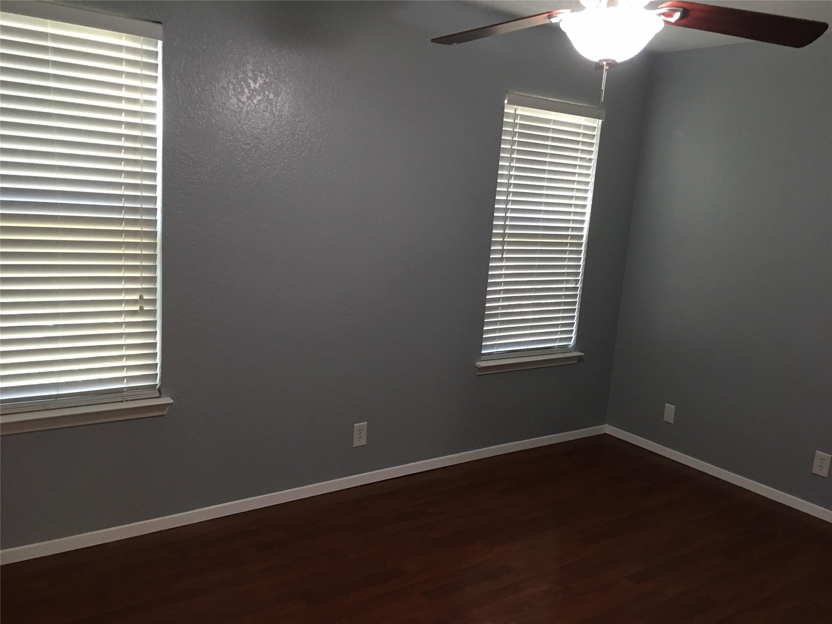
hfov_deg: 61.7
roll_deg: -3.5
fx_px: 697
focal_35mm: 29
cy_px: 312
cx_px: 416
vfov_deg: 48.2
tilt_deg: -6.5
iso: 64
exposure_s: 1/15
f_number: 2.2
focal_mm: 4.15
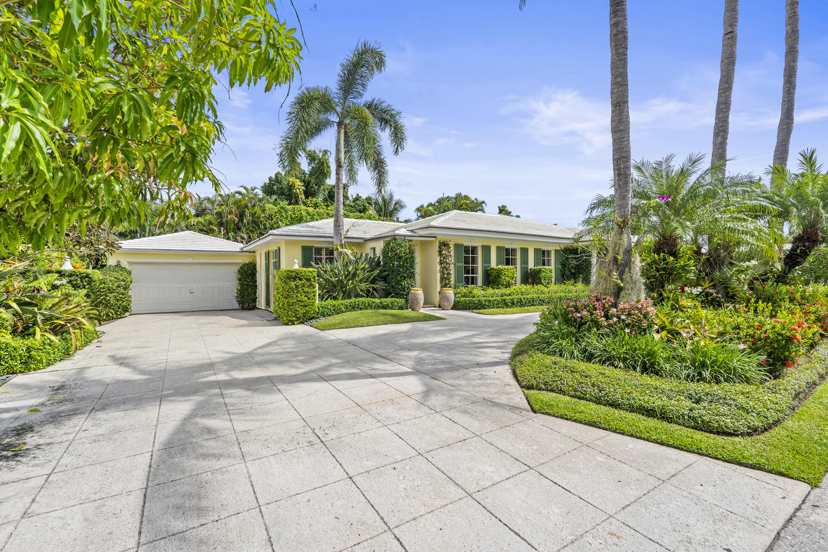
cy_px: 276
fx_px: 368
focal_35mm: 16
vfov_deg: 73.7
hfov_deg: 96.7
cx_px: 414
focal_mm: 16
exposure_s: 1/80
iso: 100
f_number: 8
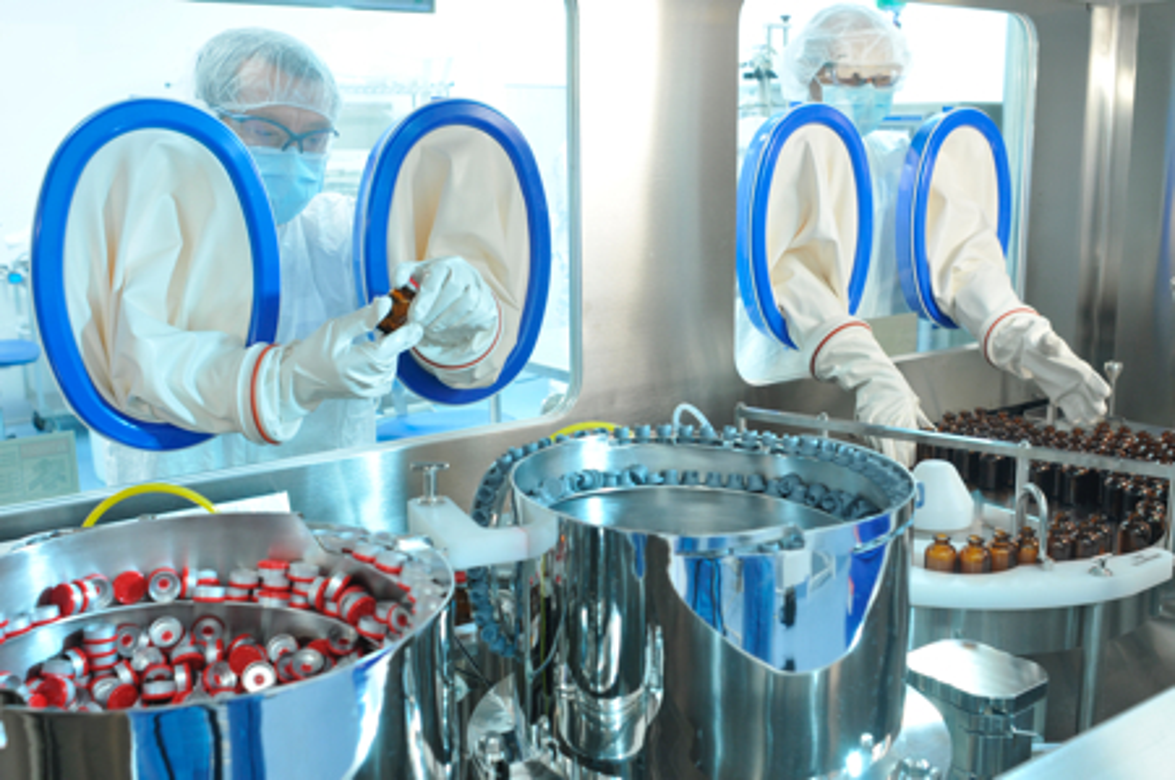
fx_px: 1174
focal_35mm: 36
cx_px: 588
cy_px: 390
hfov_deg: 53.2
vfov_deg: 36.8
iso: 200
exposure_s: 1/5
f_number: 5.6
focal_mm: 24
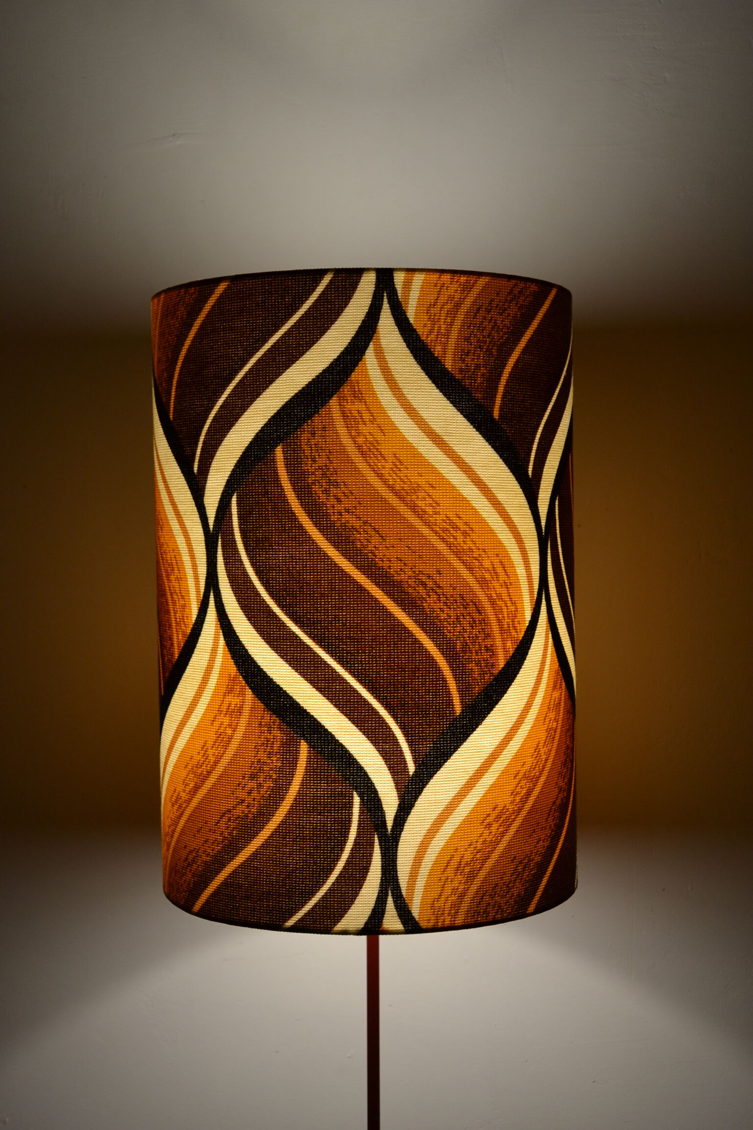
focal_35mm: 48
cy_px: 565
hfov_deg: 28.1
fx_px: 1506
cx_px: 376
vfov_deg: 41.1
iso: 400
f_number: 4.8
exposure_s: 1/30
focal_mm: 32
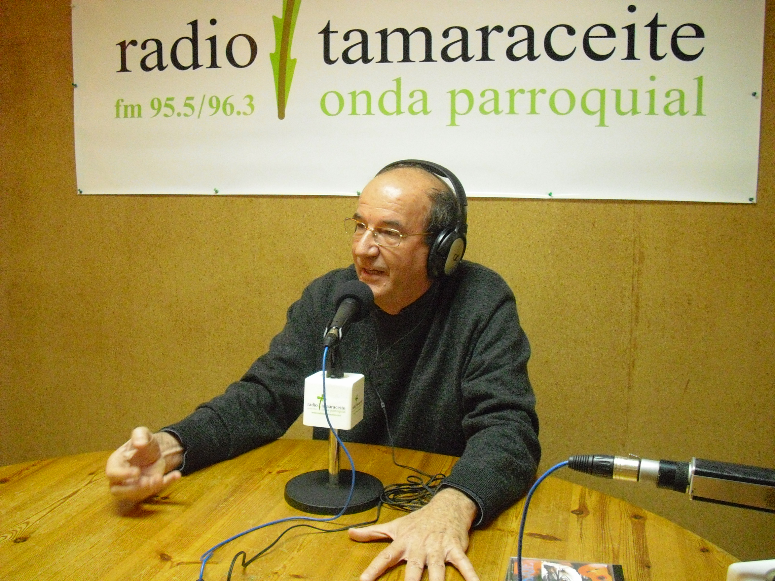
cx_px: 388
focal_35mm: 38
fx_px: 851
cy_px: 290
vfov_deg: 37.7
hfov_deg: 49.0
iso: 800
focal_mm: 6.2
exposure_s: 1/80
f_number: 2.8
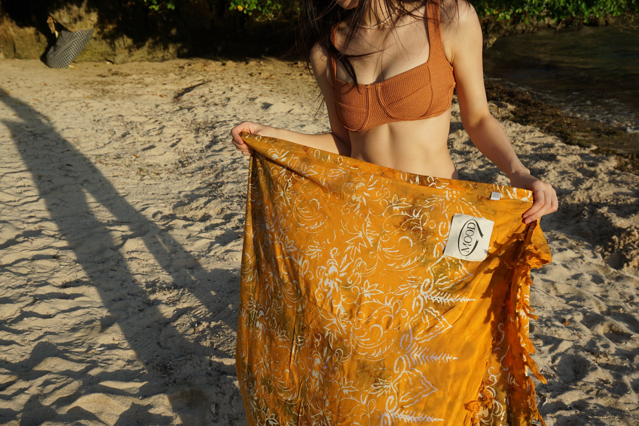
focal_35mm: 36
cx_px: 320
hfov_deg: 53.1
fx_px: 639
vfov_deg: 36.9
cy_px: 213
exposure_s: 1/250
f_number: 7.1
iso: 100
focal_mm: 24
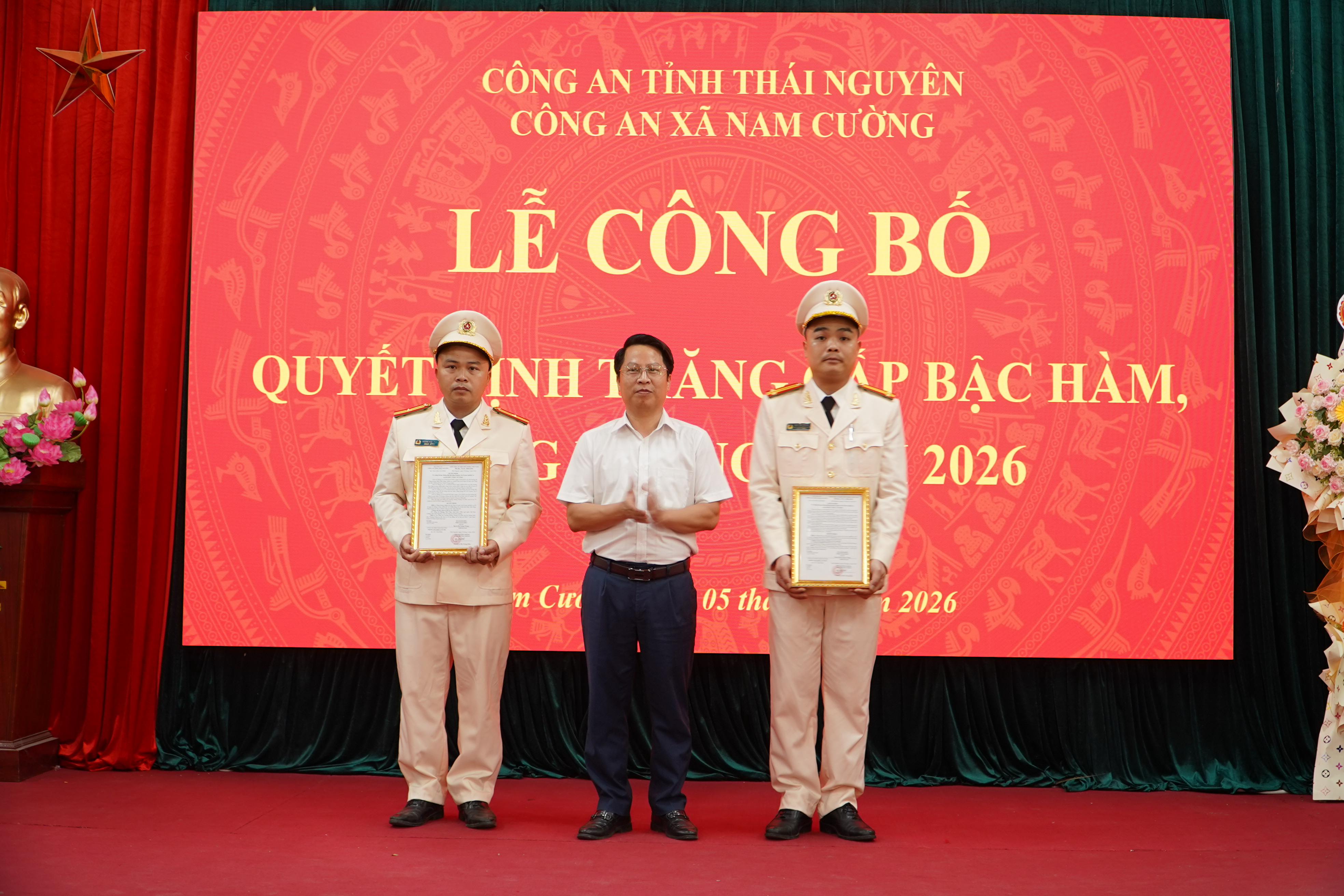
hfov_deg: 45.4
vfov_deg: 31.2
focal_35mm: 43
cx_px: 672
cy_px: 448
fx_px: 1605
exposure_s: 1/20
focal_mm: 29
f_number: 4
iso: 250
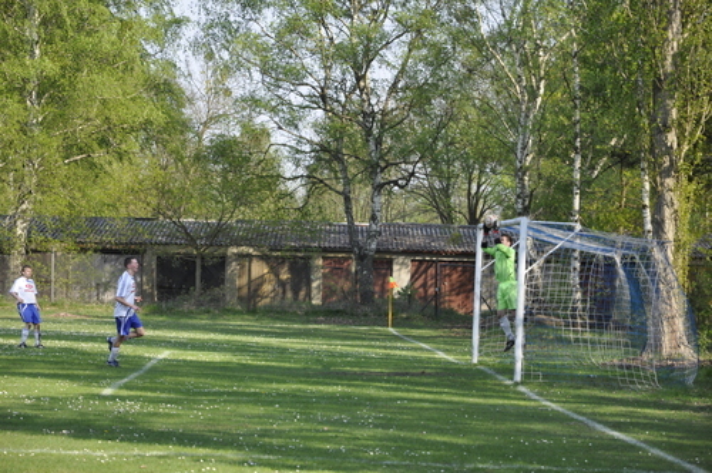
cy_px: 236
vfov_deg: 10.7
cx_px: 356
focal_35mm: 128
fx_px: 2518
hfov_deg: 16.1
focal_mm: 85
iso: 720
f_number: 5.6
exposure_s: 1/1000
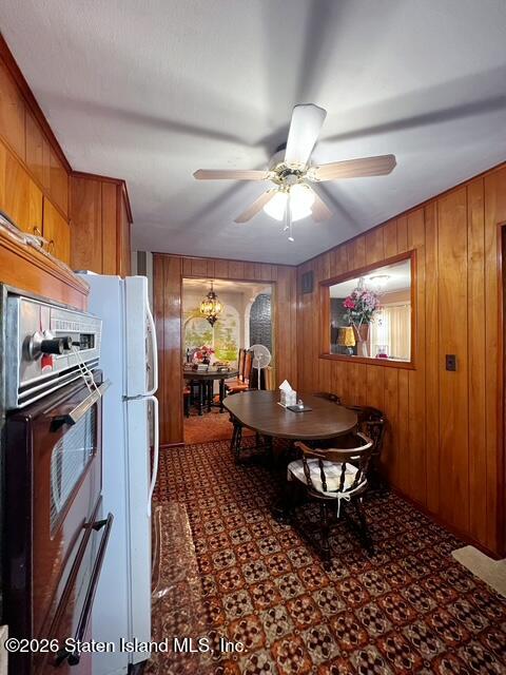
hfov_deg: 89.9
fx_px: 253
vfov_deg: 106.2
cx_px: 253
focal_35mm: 13
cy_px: 338
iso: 500
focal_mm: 1.57
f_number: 1.8
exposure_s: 1/60
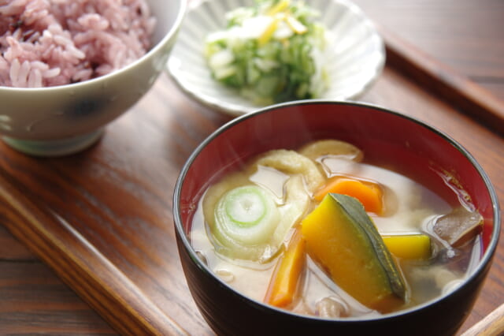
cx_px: 252
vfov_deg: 14.5
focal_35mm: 94
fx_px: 1315
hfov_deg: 21.7
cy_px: 168
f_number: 5.6
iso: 100
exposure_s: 1/15
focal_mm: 63
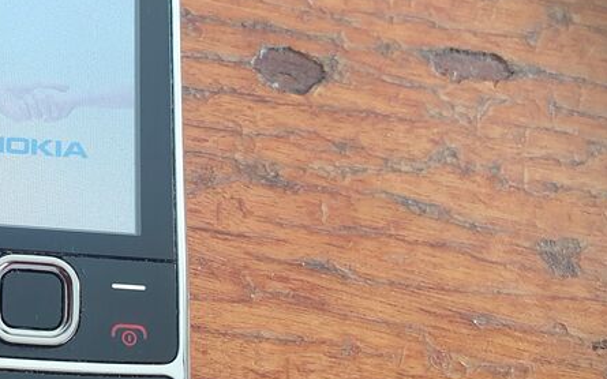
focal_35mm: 62
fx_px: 1026
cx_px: -70
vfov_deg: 20.9
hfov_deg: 29.5
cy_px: 213
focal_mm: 4.32
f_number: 2.4
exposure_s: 1/100
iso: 160
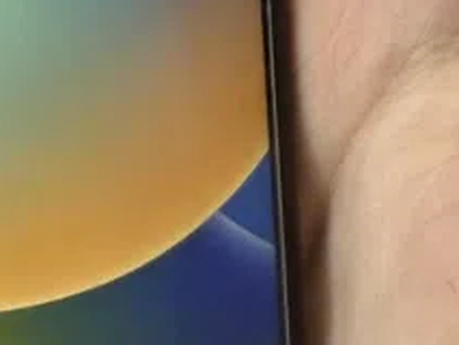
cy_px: 121
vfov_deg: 20.4
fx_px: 955
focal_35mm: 72
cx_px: -58
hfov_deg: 24.9
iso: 400
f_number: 2.2
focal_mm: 2.22
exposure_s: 1/50
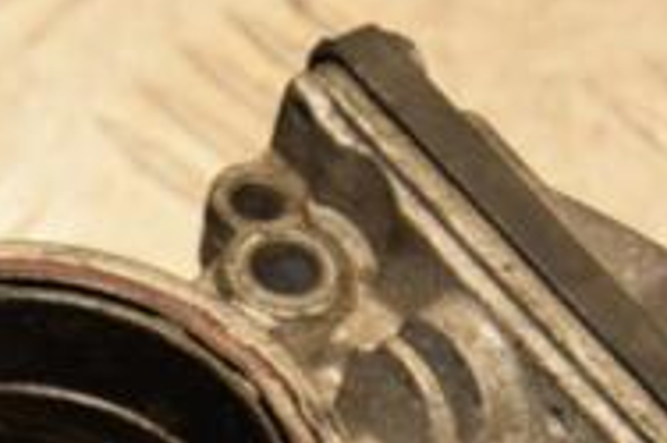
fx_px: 5850
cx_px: 202
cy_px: 645
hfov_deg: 6.5
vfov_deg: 4.3
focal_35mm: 316
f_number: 5.6
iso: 800
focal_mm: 66
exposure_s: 1/200
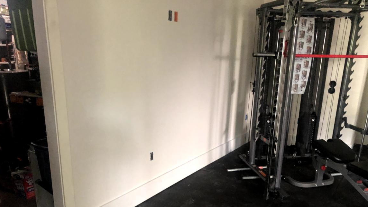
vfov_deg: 36.1
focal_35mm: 32
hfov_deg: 61.0
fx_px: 312
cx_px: 190
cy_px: 144
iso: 80
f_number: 1.8
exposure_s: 1/5
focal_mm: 4
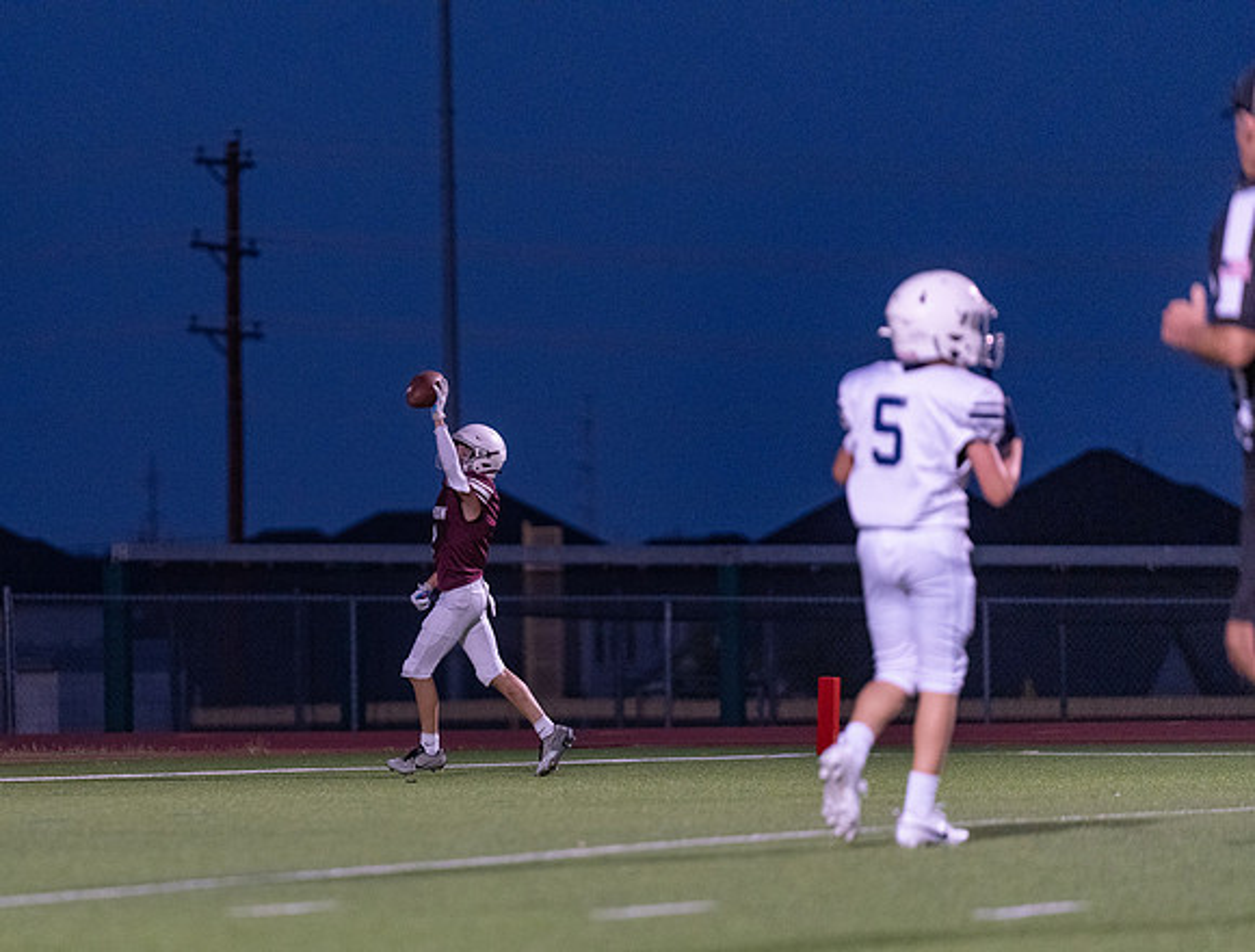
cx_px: 403
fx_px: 9466
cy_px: 568
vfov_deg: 5.8
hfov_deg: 7.6
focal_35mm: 260
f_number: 2.8
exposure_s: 1/1000
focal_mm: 200
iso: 4000
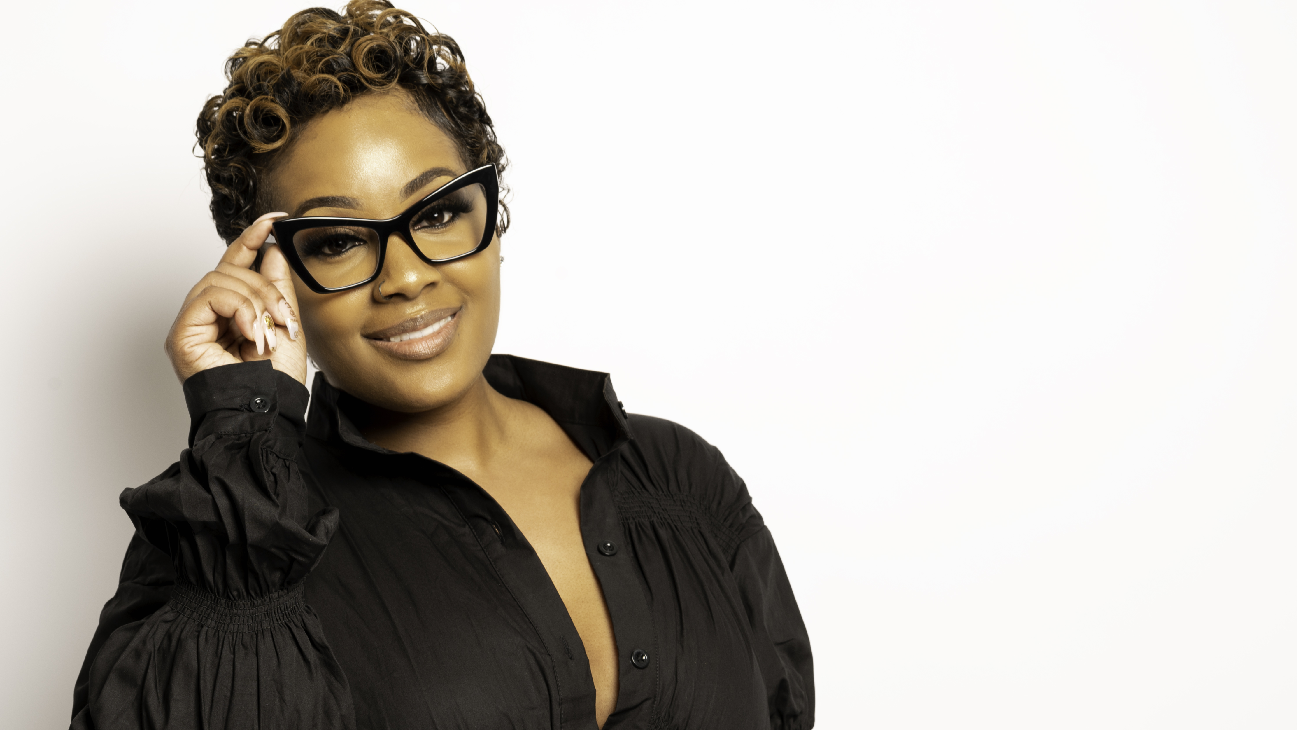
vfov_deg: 10.0
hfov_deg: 17.7
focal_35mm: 121
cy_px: 556
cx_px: 573
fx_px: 4161
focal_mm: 85
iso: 100
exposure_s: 1/125
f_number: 9
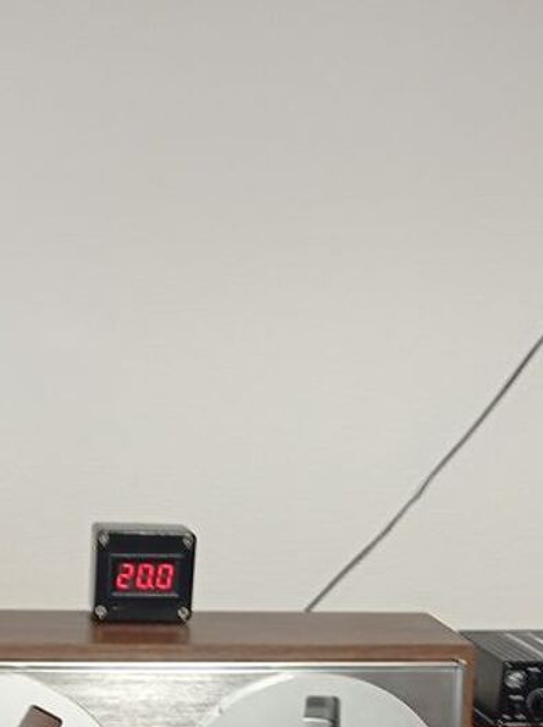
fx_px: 1488
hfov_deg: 20.5
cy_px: 812
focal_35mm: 71
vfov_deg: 25.3
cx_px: 116
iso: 308
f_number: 1.79
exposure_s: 1/33.3
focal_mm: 4.74
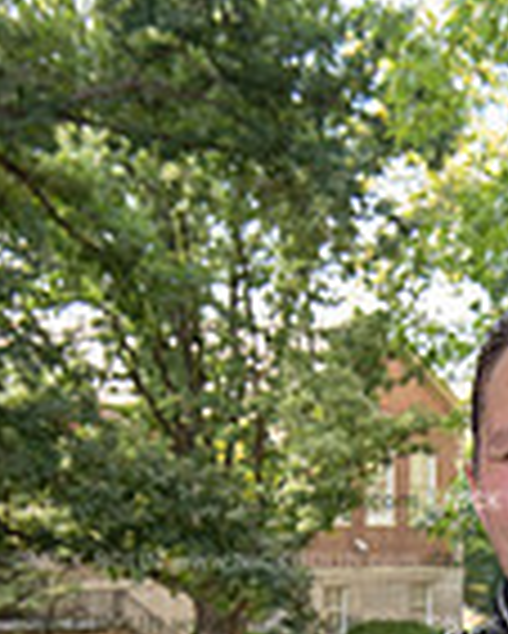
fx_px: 2140
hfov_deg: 13.1
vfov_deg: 15.6
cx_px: 629
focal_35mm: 114
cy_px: 931
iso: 500
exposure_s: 1/100
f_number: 8
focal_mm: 38
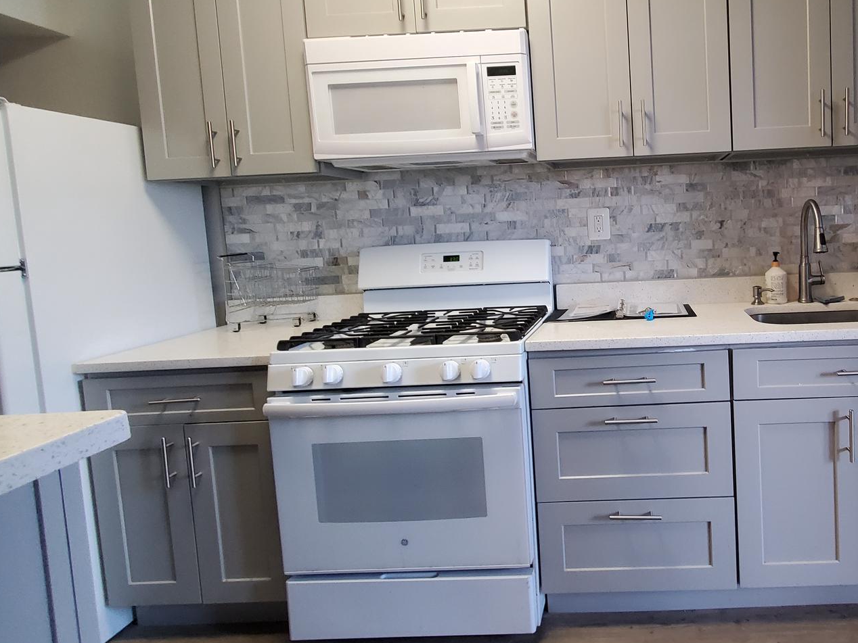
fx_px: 521
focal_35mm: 21
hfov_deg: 74.1
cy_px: 252
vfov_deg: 62.8
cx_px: 631
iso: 400
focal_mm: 1.8
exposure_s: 1/60
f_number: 2.2
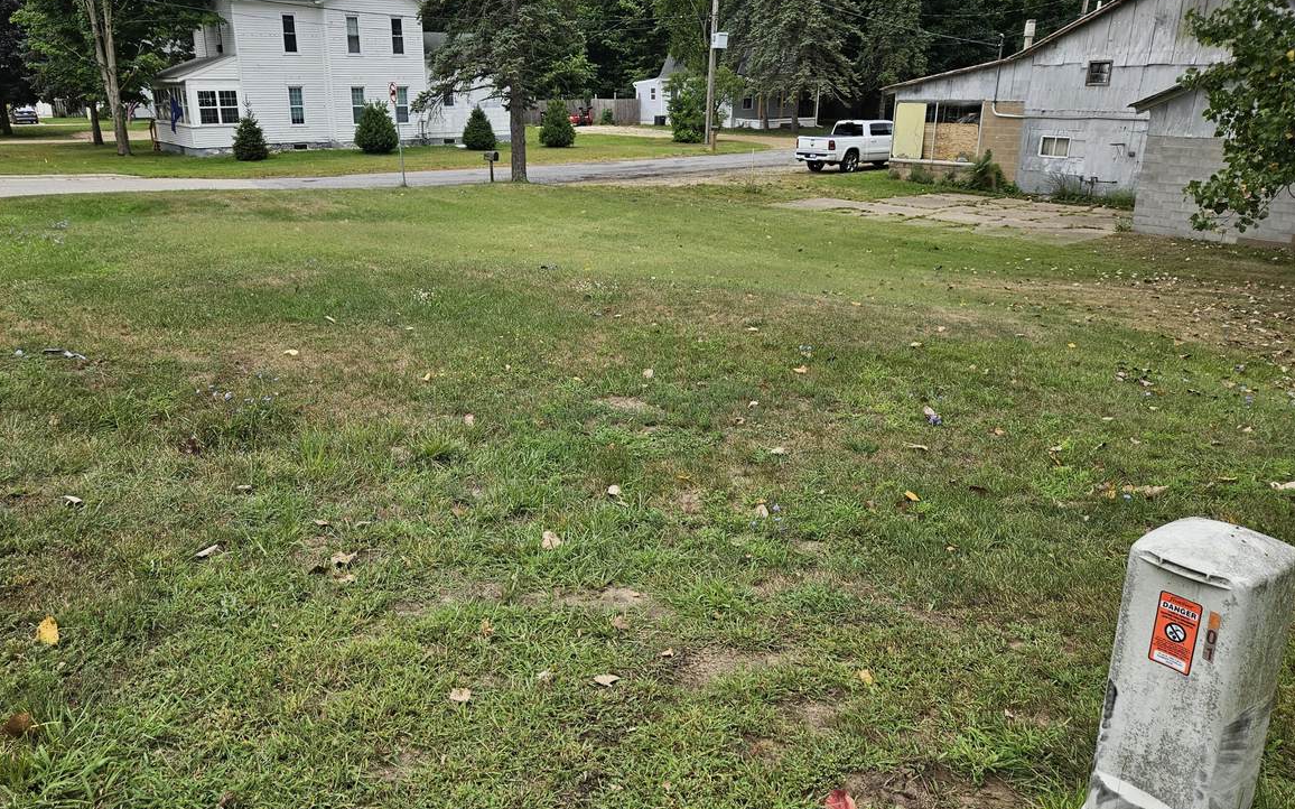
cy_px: 378
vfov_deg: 46.0
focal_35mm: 27
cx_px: 584
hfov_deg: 68.2
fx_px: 953
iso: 40
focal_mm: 5.4
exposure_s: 1/719
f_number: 1.8
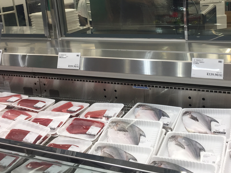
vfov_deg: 31.6
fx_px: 300
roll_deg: +2.7
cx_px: 145
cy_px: 43
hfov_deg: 41.7
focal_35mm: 45
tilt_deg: -13.1
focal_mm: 4.15
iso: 50
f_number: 2.2
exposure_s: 1/100
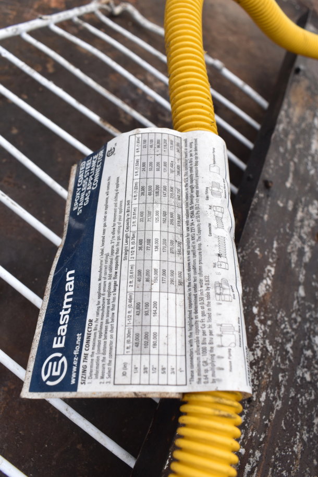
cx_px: 159
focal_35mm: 32
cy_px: 238
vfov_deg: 59.5
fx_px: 417
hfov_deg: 41.7
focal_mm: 21
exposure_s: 1/250
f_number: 8
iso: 200
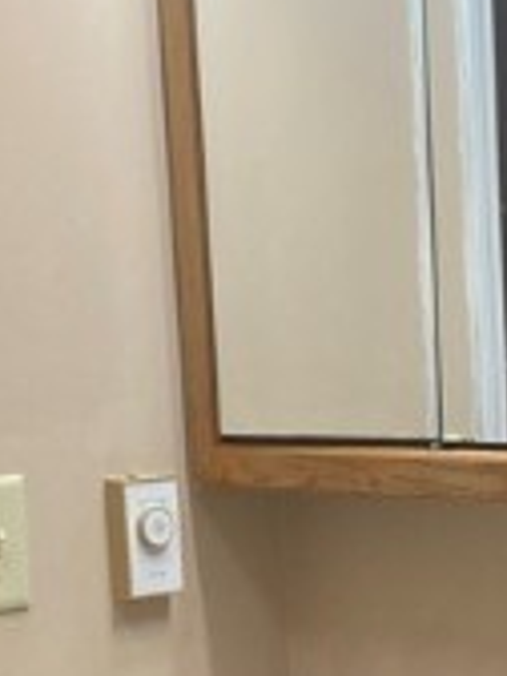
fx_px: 2324
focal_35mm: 119
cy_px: 732
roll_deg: +1.3
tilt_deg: -9.8
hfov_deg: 12.2
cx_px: 575
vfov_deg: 16.1
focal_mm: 4.25
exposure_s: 1/120
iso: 80
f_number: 1.8
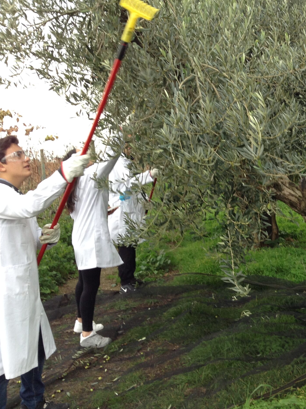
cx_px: 245
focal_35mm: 45
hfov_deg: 31.4
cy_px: 204
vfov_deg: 42.1
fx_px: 530
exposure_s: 1/120
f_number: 2.4
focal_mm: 3.3
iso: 32
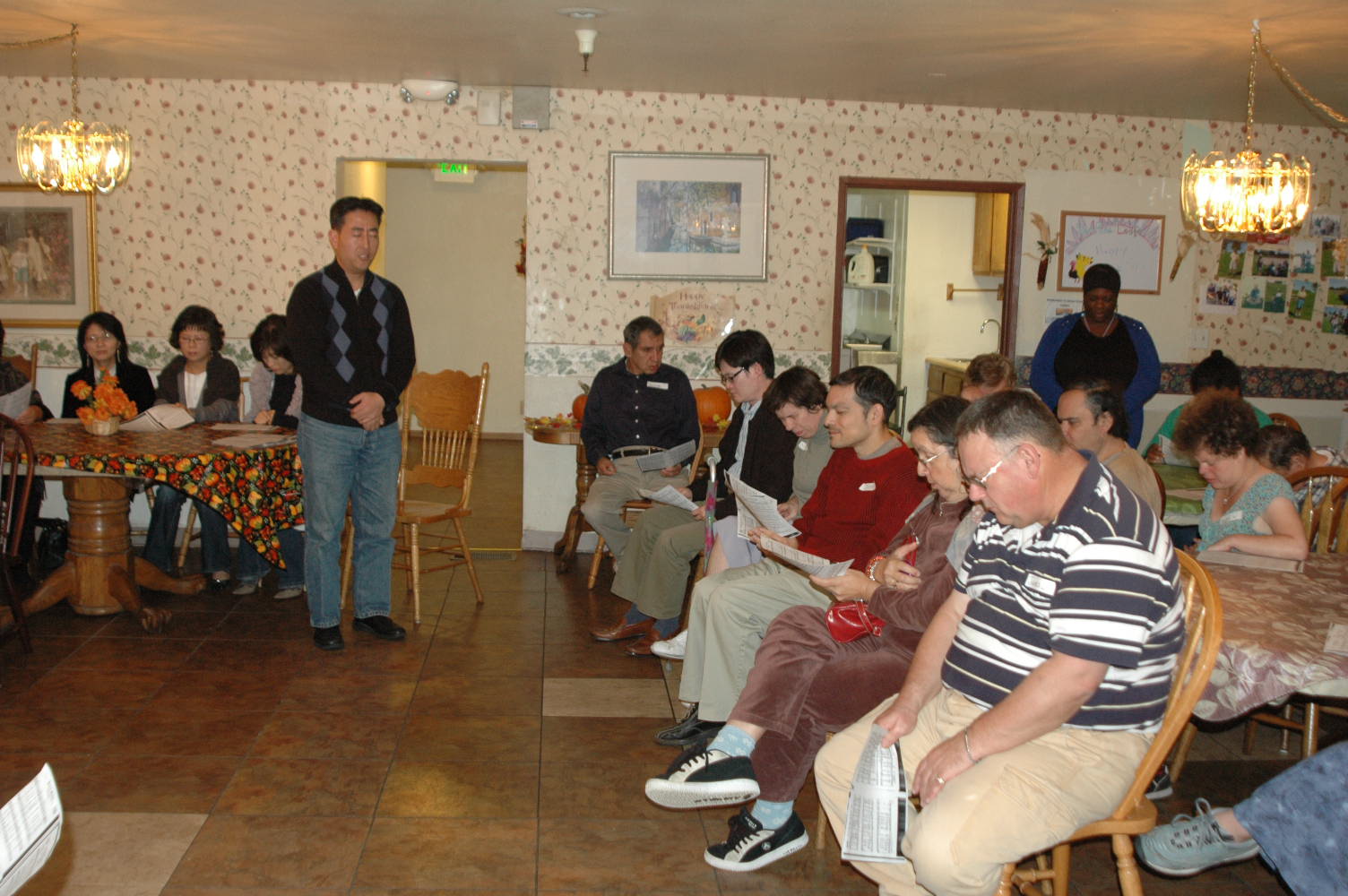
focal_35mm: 36
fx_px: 1347
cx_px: 674
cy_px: 448
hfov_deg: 53.2
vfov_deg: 36.8
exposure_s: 1/60
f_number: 4
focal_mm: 24
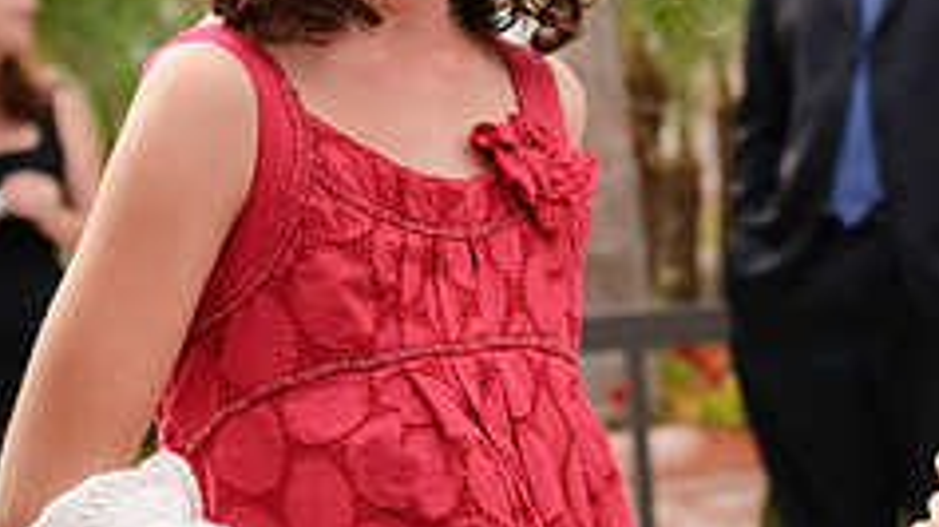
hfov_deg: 13.8
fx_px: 3832
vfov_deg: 7.9
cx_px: 852
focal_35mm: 154
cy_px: 262
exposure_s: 1/800
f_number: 4.5
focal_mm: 40
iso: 500
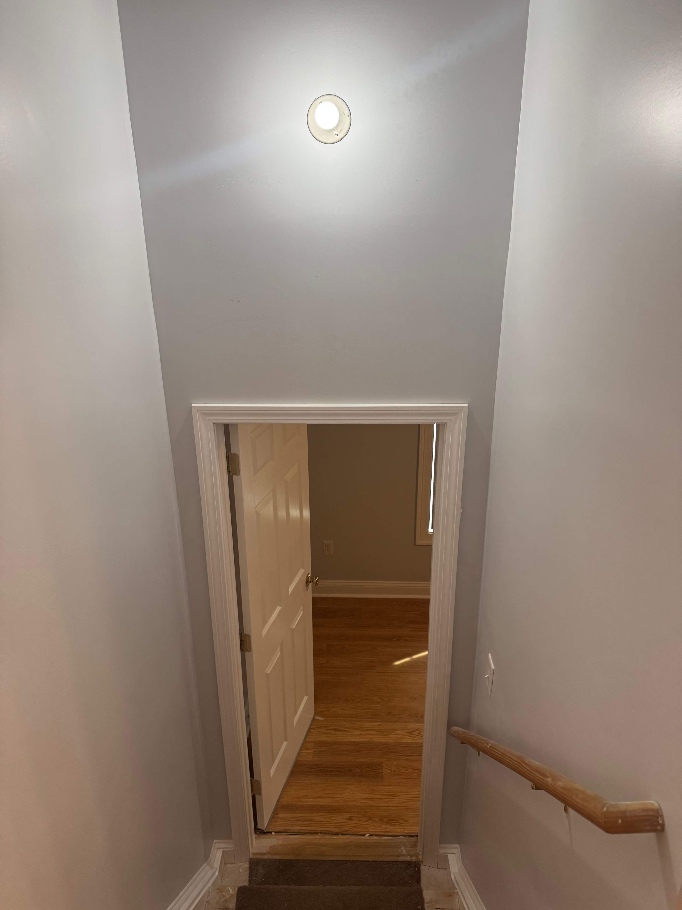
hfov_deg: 56.8
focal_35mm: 24
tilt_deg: -21.9
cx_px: 341
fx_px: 630
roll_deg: +1.7
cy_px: 455
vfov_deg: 71.6
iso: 160
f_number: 1.78
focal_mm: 6.76
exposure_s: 1/120
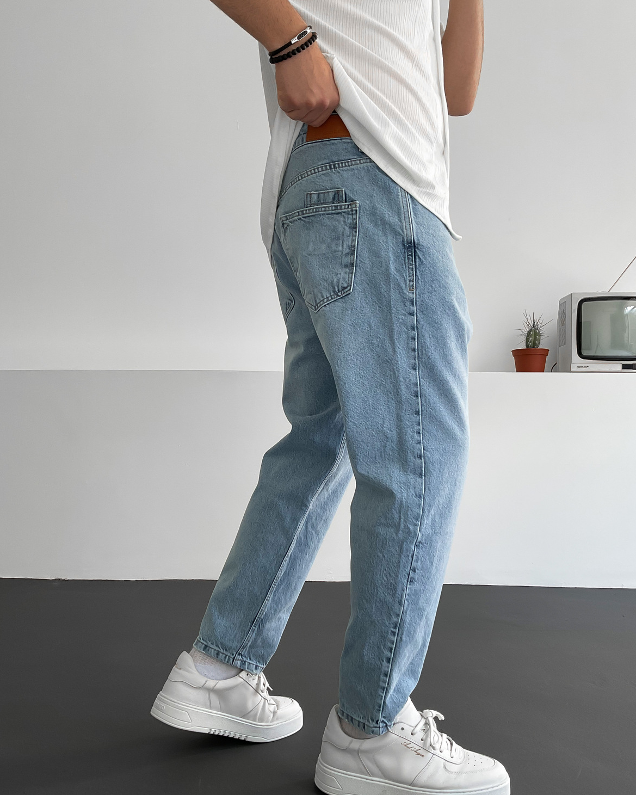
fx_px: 729
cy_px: 422
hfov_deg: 47.1
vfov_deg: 57.1
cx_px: 322
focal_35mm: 31
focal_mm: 3
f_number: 1.8
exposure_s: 1/120
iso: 32
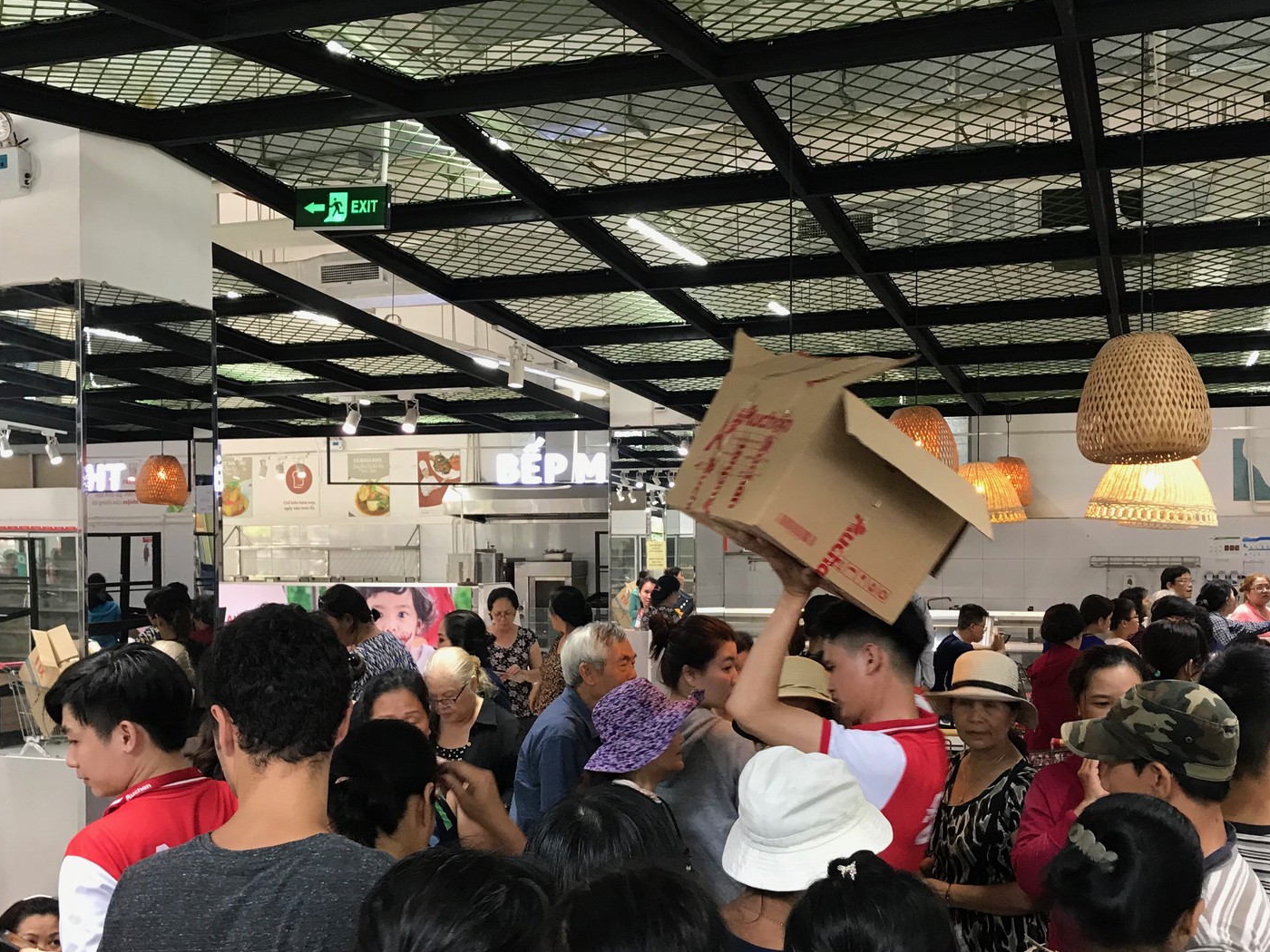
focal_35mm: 40
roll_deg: -0.4
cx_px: 621
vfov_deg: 35.8
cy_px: 575
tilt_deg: -1.0
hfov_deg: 46.8
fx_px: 1468
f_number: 1.8
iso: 40
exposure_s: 1/17
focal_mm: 3.99
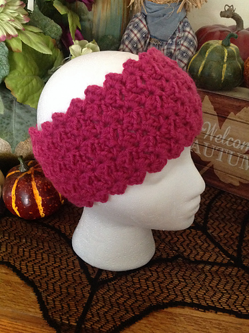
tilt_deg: -31.0
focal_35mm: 35
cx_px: 124
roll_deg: -3.1
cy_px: 166
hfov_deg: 40.6
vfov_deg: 52.7
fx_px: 337
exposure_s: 1/15
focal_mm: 4.28
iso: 640
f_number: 2.4
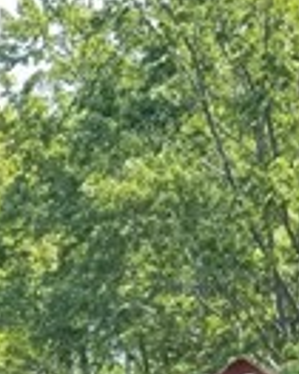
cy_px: 622
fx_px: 2188
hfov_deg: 7.3
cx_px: -416
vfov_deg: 9.4
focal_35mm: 198
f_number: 1.7
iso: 50
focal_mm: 4.25
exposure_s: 1/632
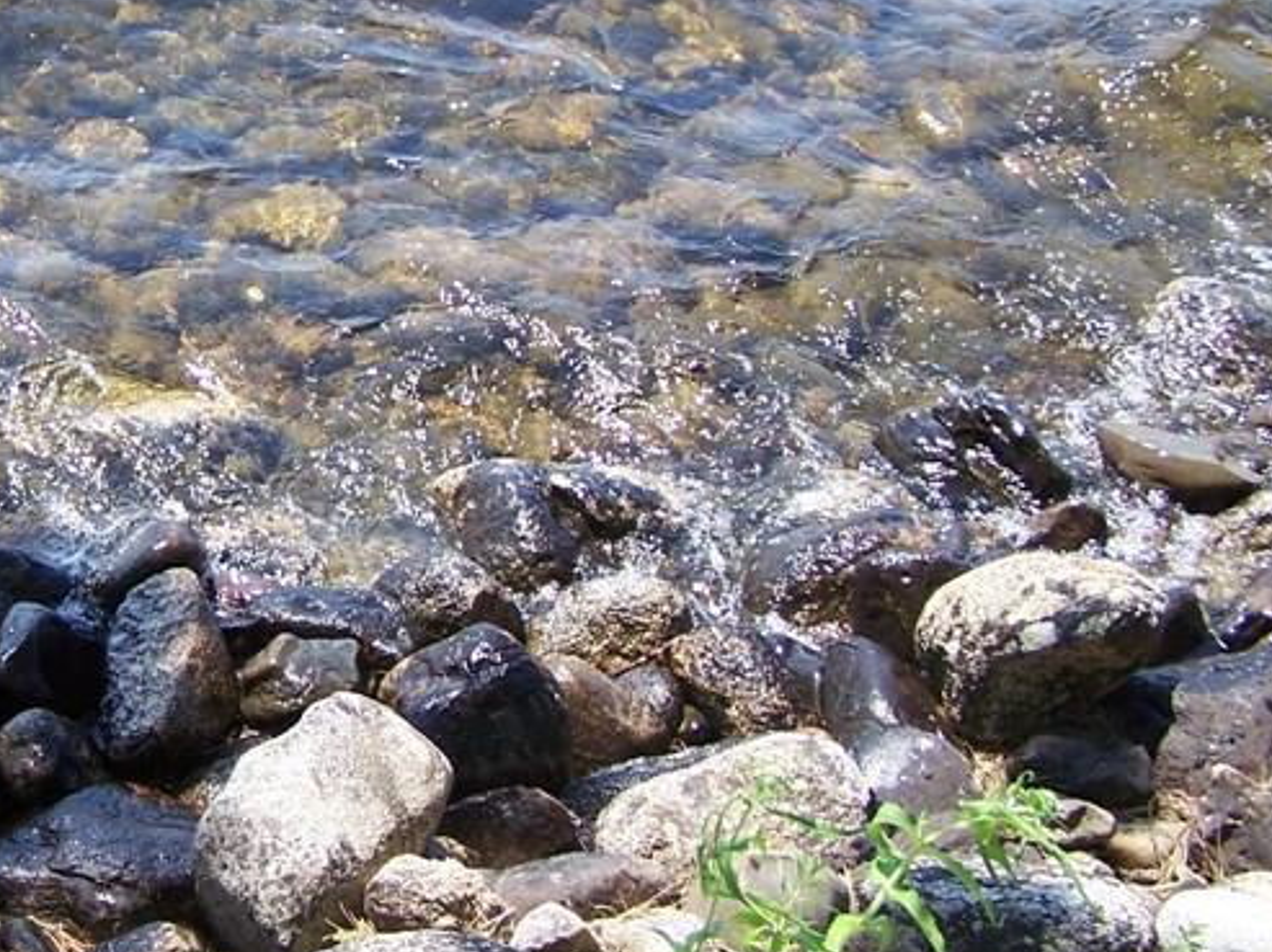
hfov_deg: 24.0
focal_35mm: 79
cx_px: 95
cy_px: 281
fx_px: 2901
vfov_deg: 18.6
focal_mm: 6.3
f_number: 2.8
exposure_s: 1/250
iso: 64
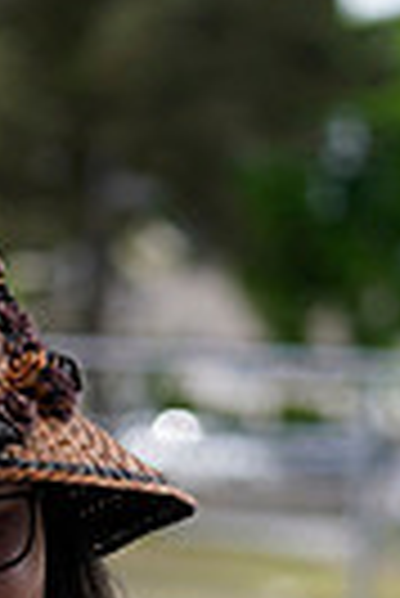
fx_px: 5086
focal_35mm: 306
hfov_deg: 4.5
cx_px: -47
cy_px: 994
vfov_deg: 6.6
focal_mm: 70
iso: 160
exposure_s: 1/400
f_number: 2.8
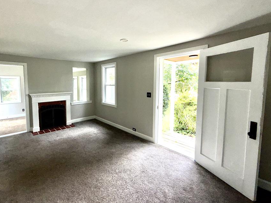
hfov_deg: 90.1
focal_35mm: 17
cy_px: 93
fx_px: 133
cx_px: 112
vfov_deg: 74.6
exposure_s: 1/121
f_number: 2.2
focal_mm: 2.22
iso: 40
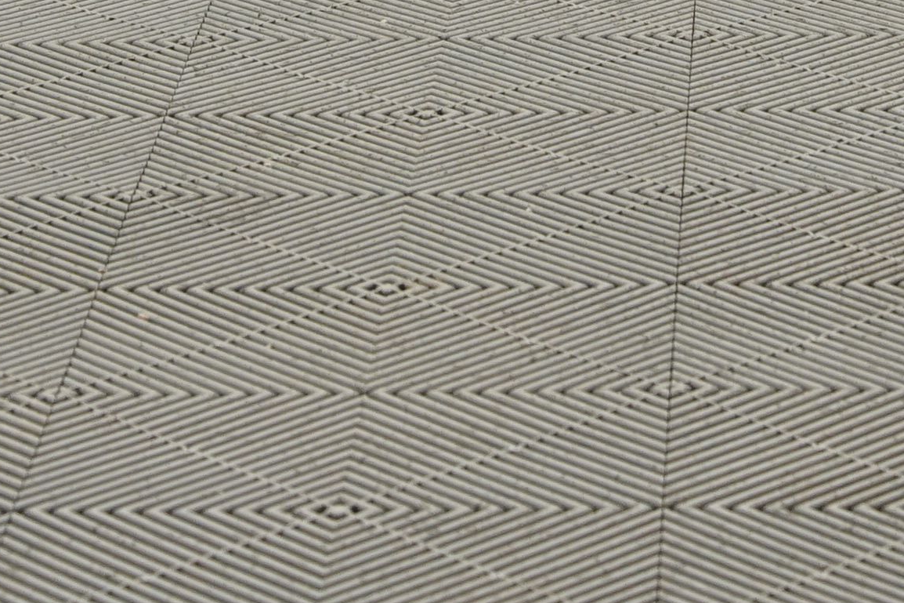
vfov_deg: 6.2
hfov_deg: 9.9
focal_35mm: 208
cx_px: 760
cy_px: -956
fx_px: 5222
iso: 500
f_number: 4.5
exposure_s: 1/20
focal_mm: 40
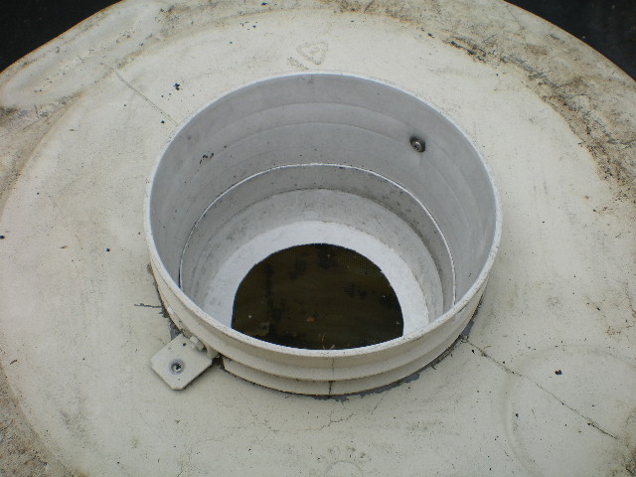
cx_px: 318
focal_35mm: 38
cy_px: 238
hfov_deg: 49.0
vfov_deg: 37.7
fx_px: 698
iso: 64
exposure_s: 1/400
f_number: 4.6
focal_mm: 6.3
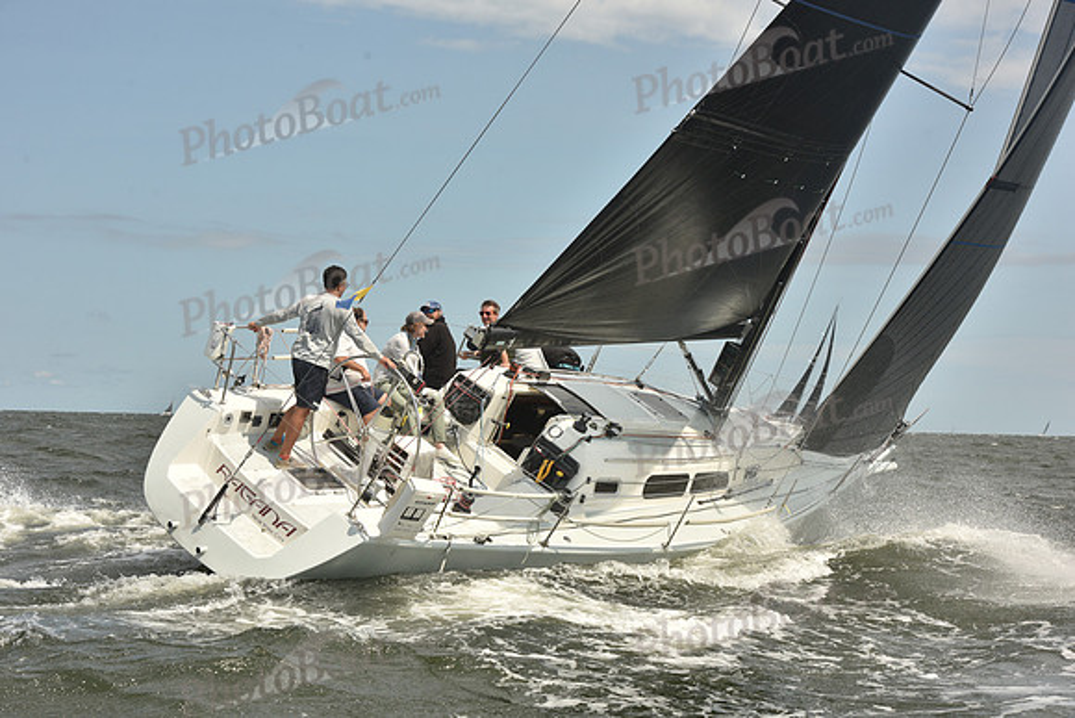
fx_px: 2091
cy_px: 359
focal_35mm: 70
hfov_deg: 28.8
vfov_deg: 19.5
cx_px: 538
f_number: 10
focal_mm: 70
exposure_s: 1/800
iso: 250
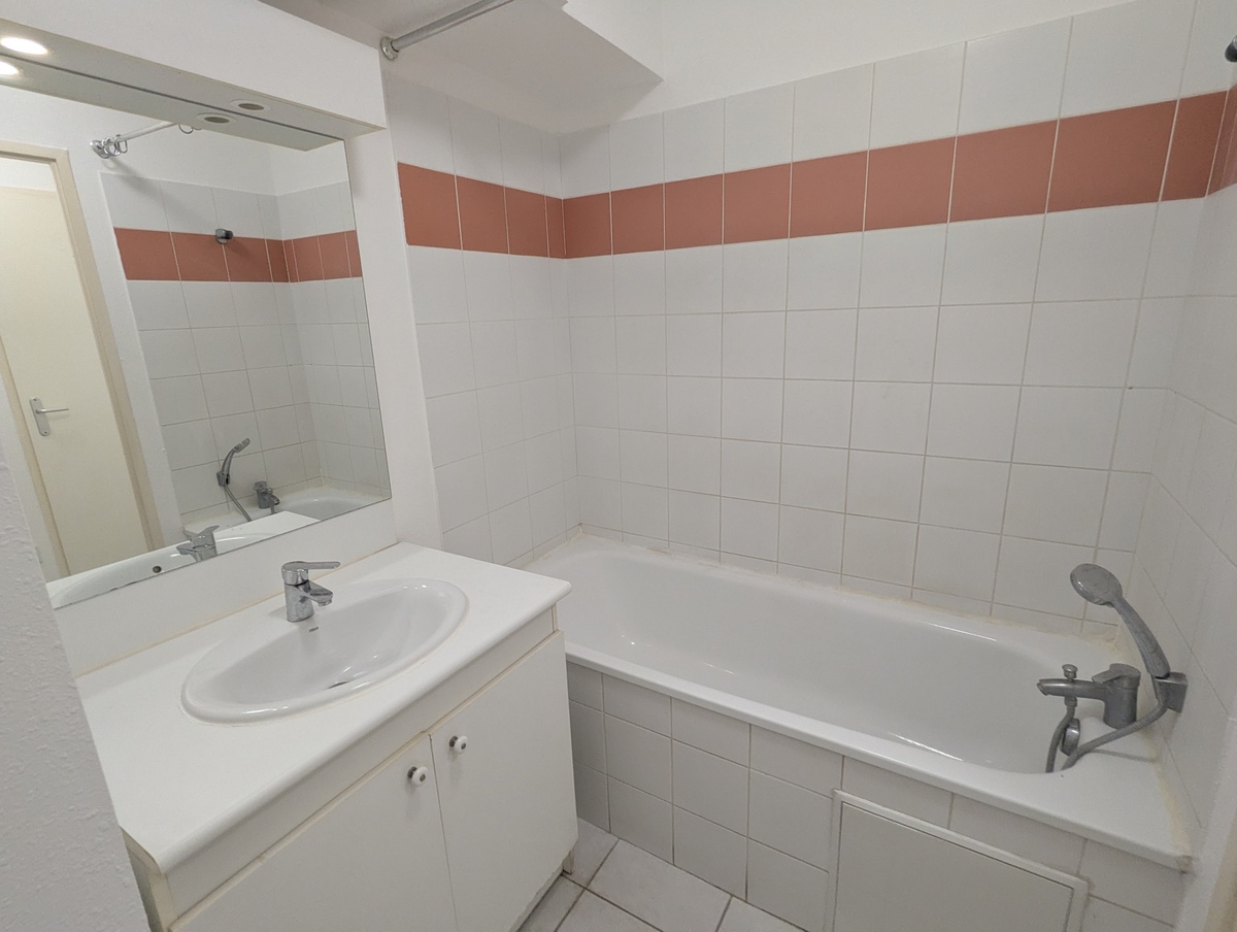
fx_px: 573
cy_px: 466
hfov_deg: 94.4
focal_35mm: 16
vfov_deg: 78.3
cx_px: 618
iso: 182
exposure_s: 1/48.1
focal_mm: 2.35
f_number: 2.2
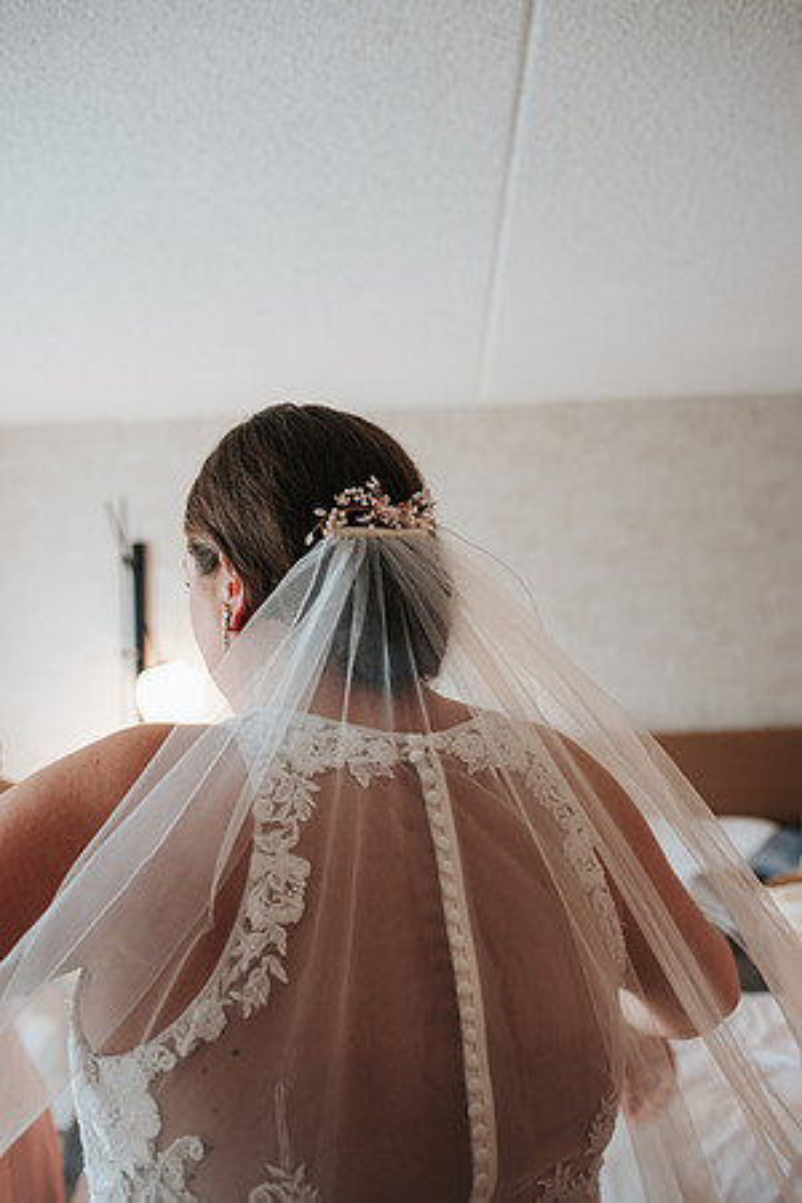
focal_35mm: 35
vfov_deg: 54.4
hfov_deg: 37.9
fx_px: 1169
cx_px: 401
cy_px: 602
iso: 1000
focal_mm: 35
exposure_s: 1/200
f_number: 3.2
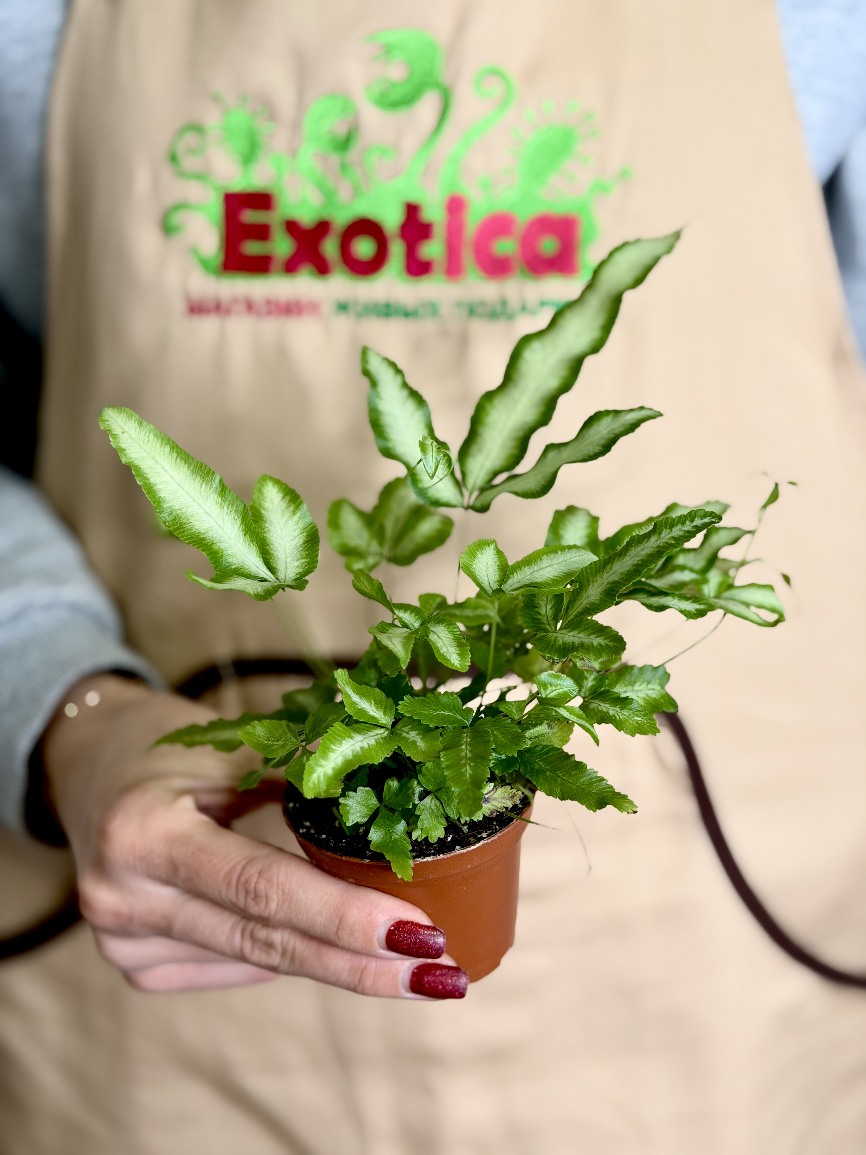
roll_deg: -1.4
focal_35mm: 48
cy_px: 578
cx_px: 433
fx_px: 1601
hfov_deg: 30.3
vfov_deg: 39.7
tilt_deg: -19.0
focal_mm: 6.76
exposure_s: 1/219
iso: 50
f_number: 1.78
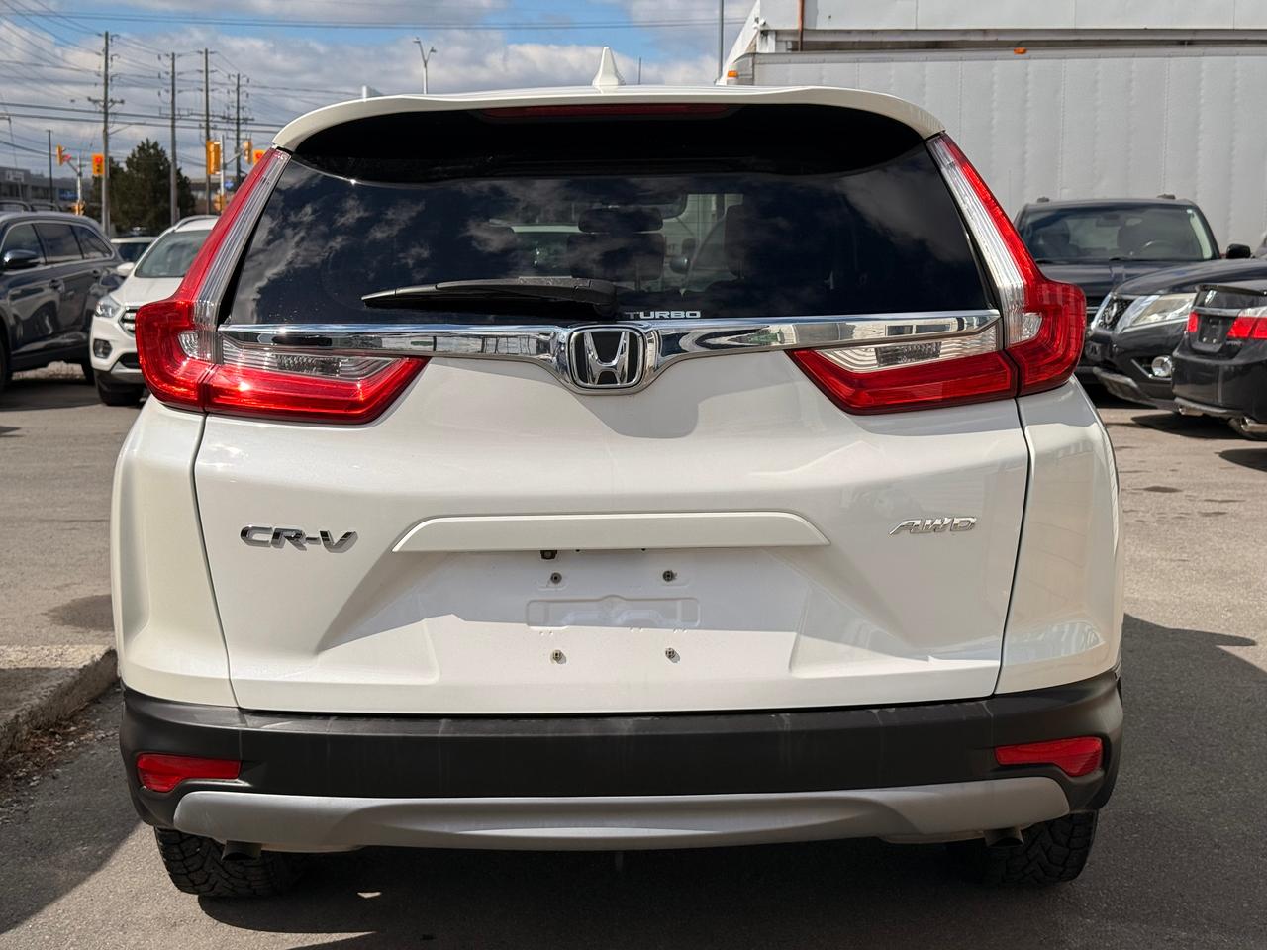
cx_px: 634
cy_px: 475
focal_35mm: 48
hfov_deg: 39.7
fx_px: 1757
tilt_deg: -7.7
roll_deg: -0.3
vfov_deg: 30.3
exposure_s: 1/8772
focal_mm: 6.76
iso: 64
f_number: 1.78
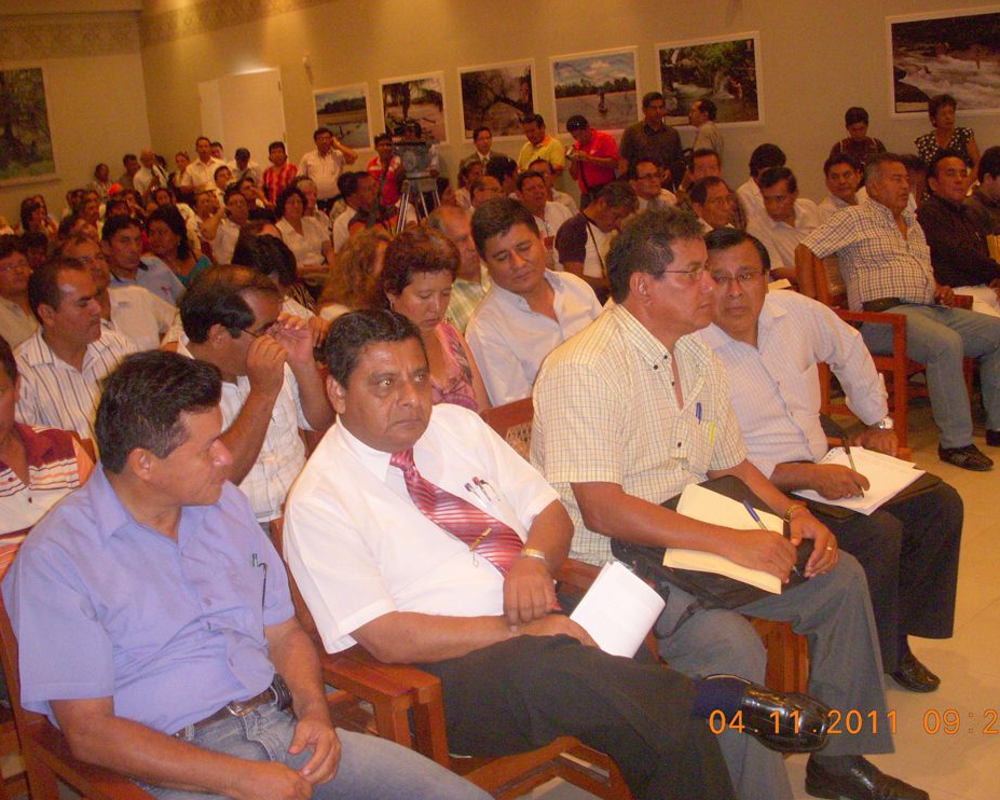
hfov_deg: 45.8
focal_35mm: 40
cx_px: 523
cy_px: 402
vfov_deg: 37.3
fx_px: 1184
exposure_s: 1/10
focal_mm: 6.3
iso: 400
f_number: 3.3
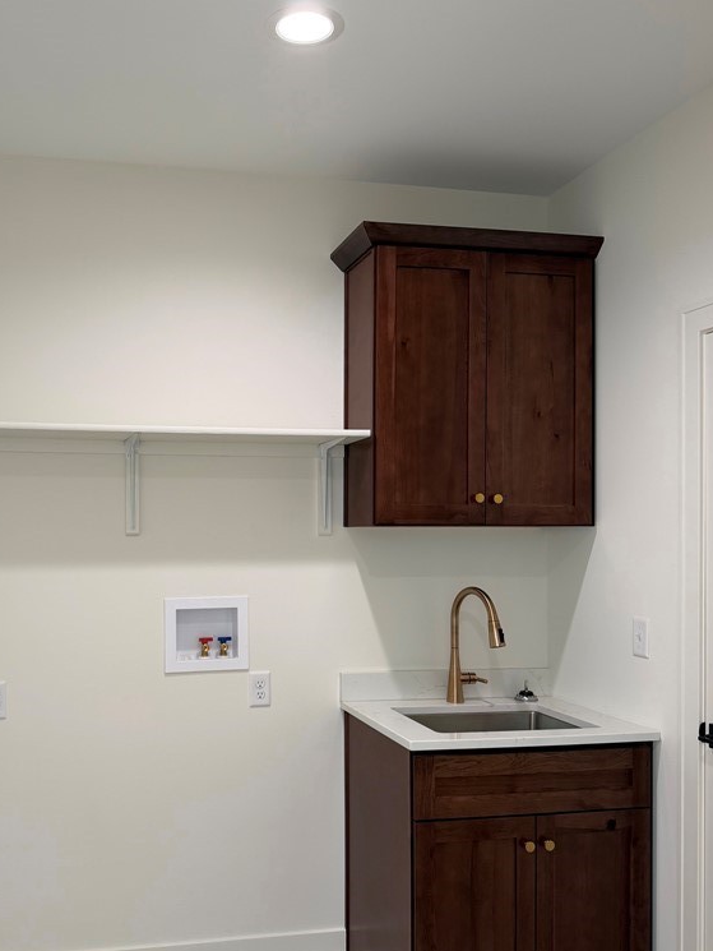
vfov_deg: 55.2
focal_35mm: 33
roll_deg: -0.9
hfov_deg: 42.5
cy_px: 531
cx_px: 247
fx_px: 906
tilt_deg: +0.5
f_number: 1.78
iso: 125
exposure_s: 1/120
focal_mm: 6.76
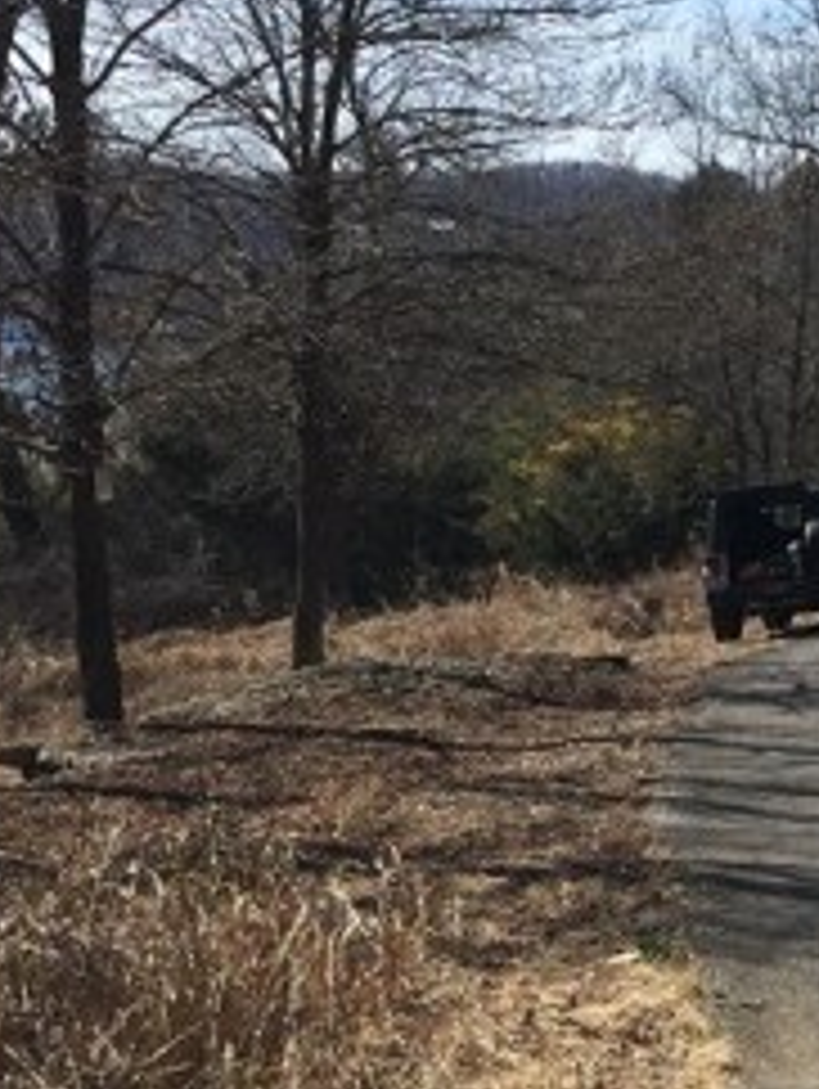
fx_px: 2897
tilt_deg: -12.7
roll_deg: -1.6
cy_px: 891
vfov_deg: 21.0
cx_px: 796
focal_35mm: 92
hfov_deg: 15.8
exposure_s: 1/1883
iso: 32
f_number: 2.2
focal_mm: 4.15
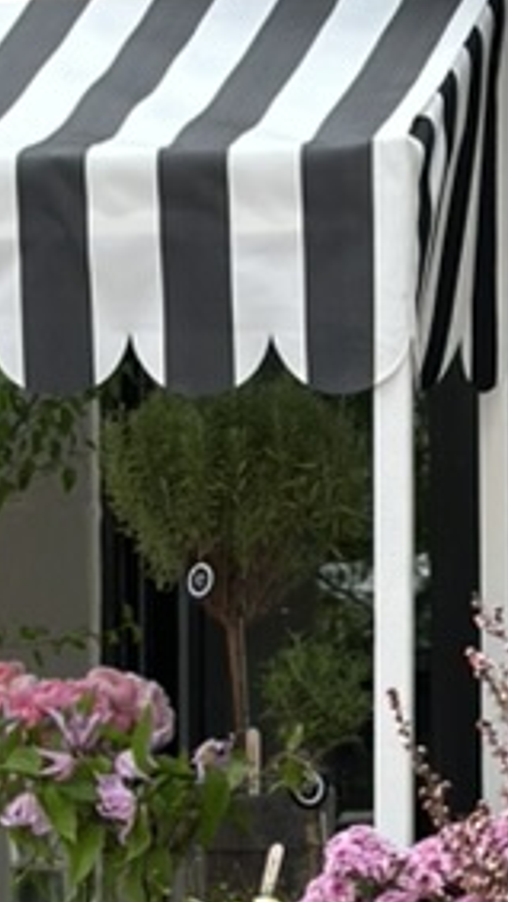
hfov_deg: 6.4
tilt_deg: -1.8
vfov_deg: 11.3
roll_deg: +0.0
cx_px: 214
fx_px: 4542
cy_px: 630
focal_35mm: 190
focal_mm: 6.86
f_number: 1.78
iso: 64
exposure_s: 1/699
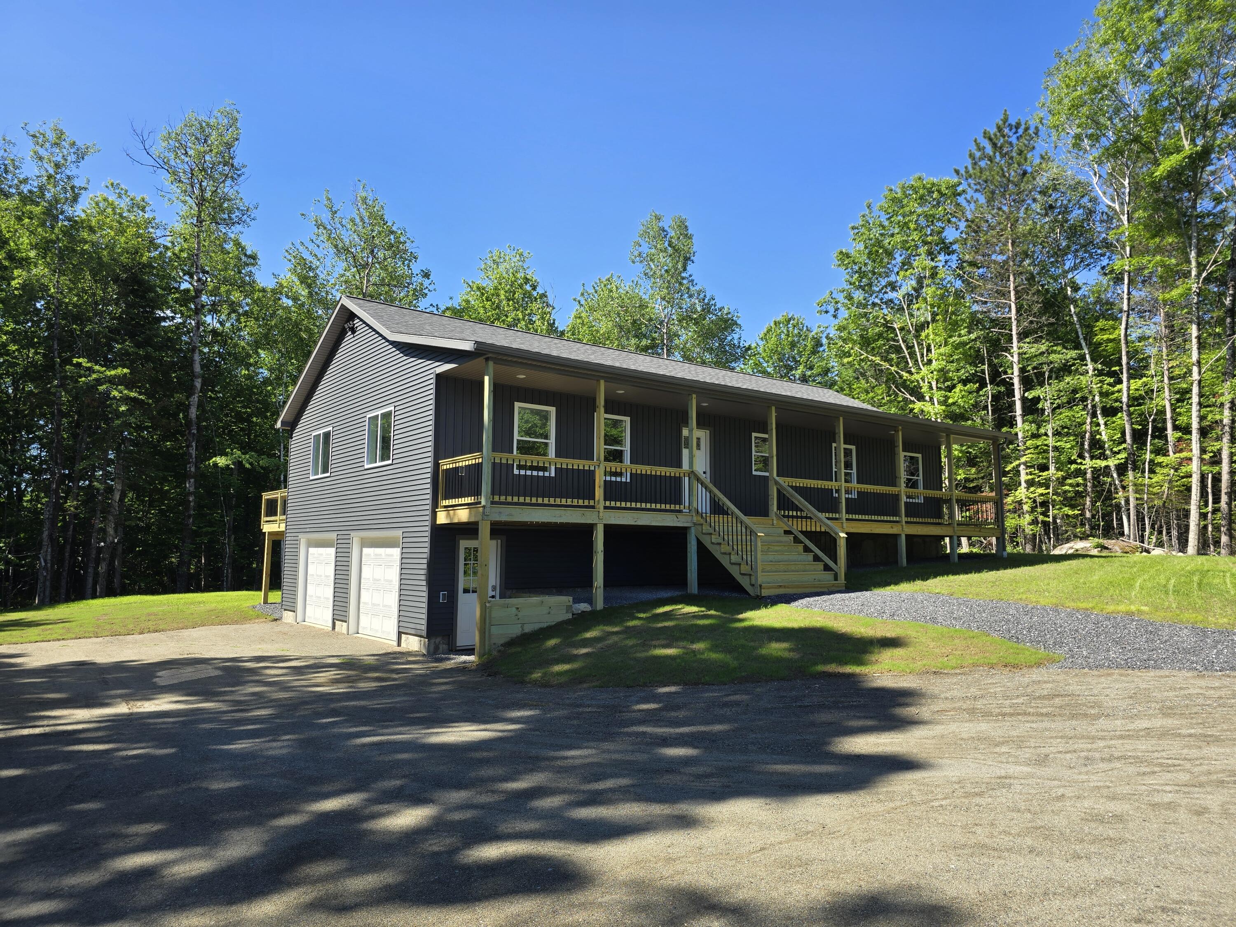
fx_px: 821
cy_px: 464
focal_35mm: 23
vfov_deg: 58.9
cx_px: 618
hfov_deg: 73.9
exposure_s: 1/330
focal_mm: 6.3
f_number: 1.7
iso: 12
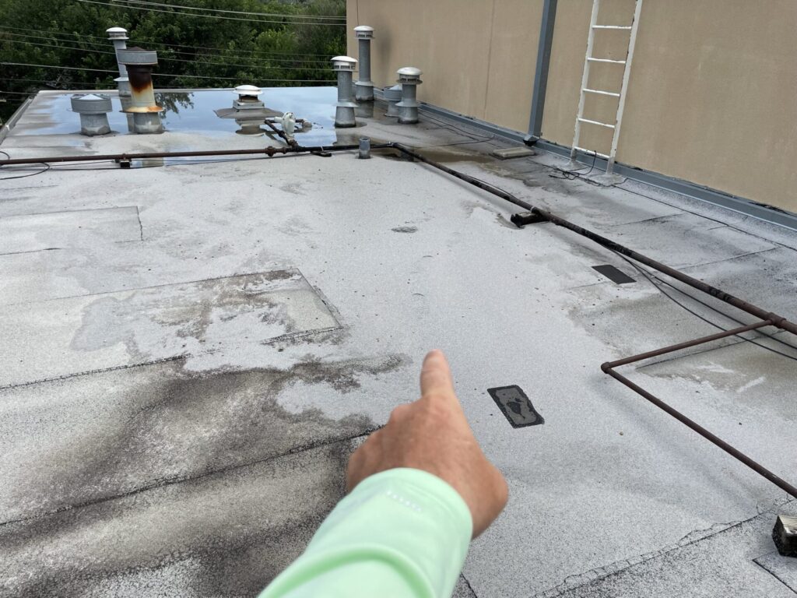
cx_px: 398
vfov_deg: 53.1
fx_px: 599
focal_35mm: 26
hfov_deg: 67.3
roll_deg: -1.5
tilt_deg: -21.2
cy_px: 299
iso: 32
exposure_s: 1/2959
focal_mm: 4.2
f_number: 1.6
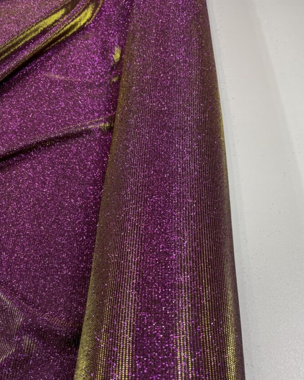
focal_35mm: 31
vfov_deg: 57.0
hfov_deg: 47.1
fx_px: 348
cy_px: 212
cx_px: 168
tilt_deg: -53.7
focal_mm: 4.2
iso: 64
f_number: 1.6
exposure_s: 1/100
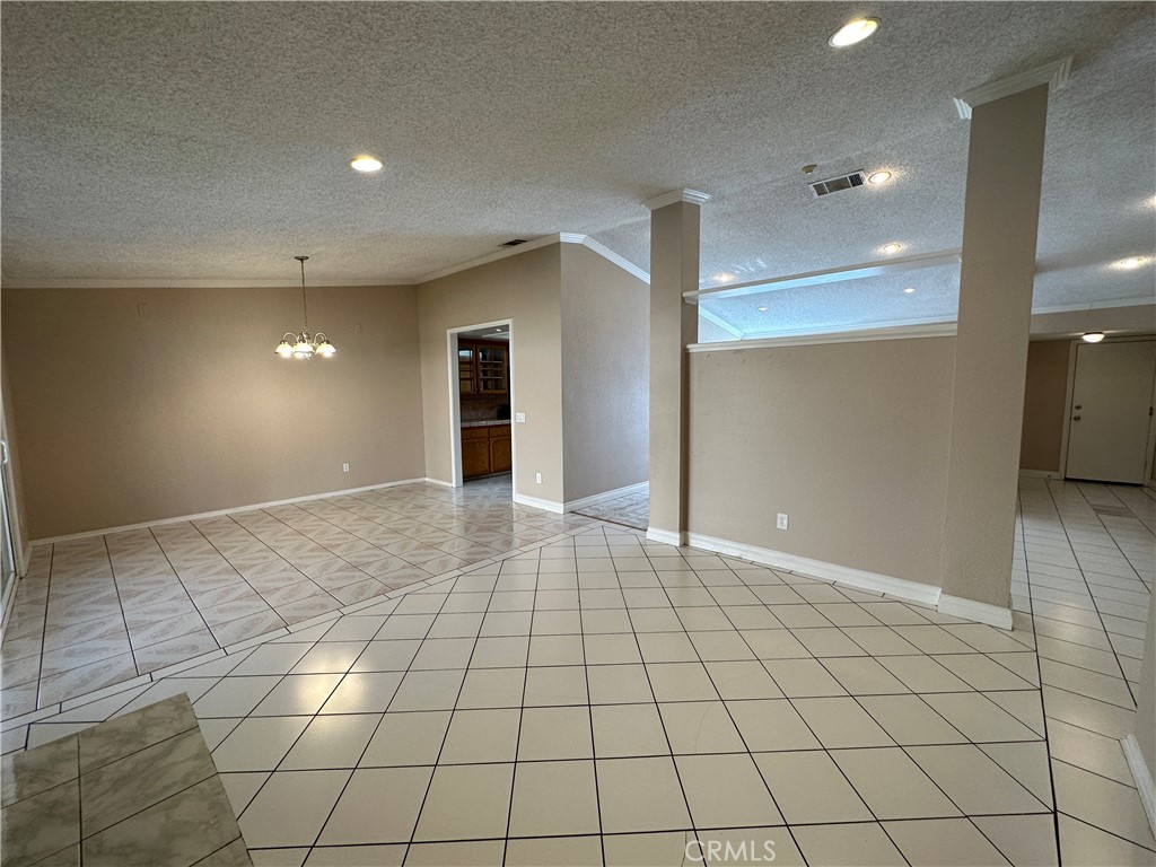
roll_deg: +0.5
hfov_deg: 102.1
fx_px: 468
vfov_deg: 85.7
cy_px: 434
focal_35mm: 14
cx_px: 578
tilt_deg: -5.4
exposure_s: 1/120
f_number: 2.2
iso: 125
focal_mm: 2.22
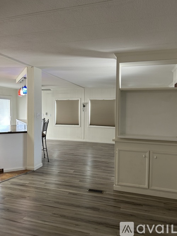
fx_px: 177
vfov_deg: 67.3
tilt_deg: -0.5
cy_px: 118
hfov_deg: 53.0
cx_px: 88
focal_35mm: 26
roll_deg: -2.4
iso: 100
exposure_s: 1/60
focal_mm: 5.7
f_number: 1.5
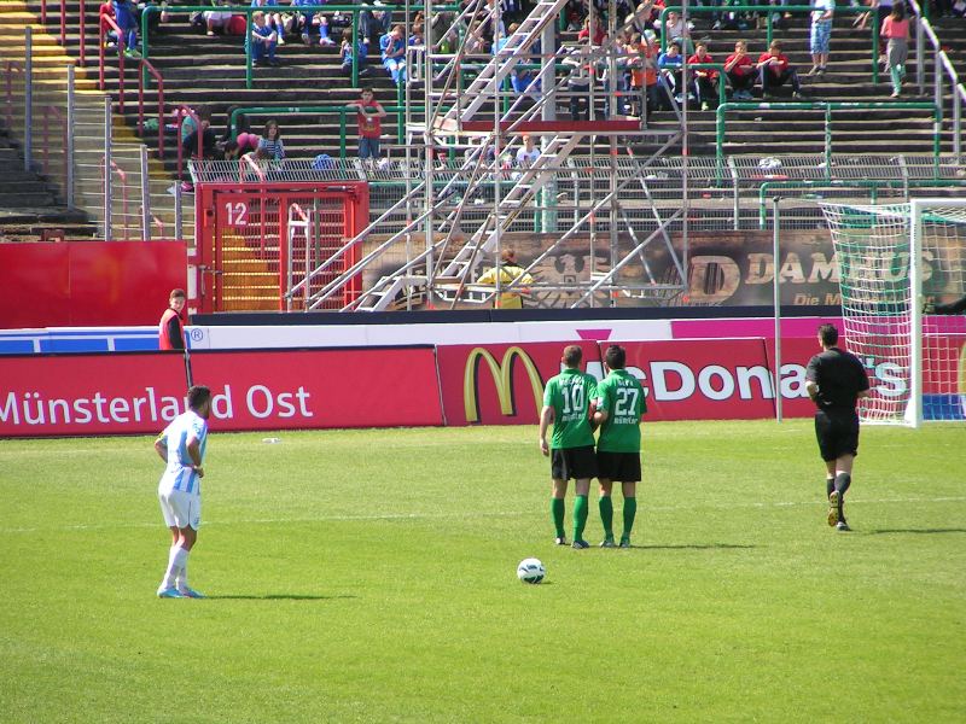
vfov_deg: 3.9
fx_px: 10604
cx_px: 483
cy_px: 362
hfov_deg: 5.2
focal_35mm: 380
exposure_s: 1/400
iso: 50
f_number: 3.5
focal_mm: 58
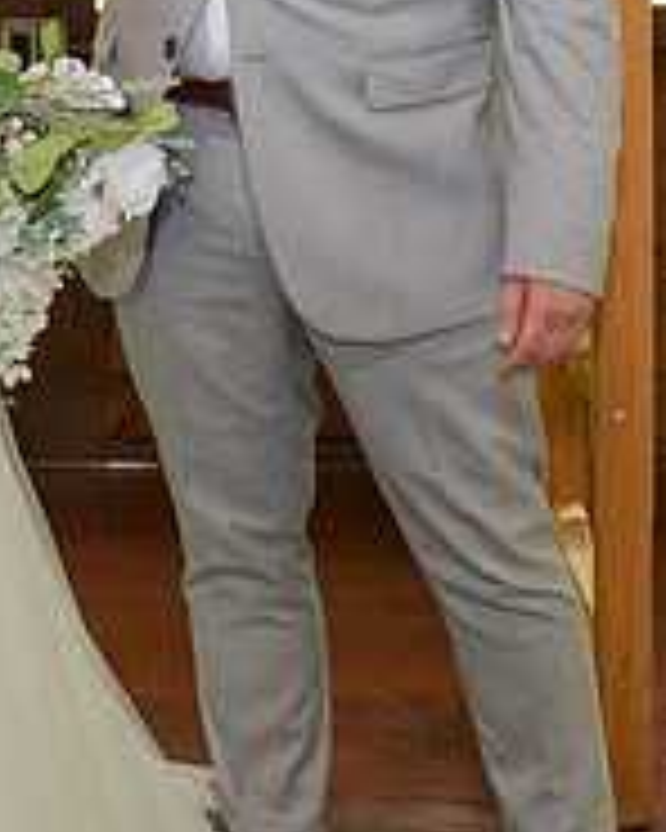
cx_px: -89
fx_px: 2957
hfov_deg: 12.6
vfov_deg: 15.7
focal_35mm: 120
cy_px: 9
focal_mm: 35
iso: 800
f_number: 3.2
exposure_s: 1/200
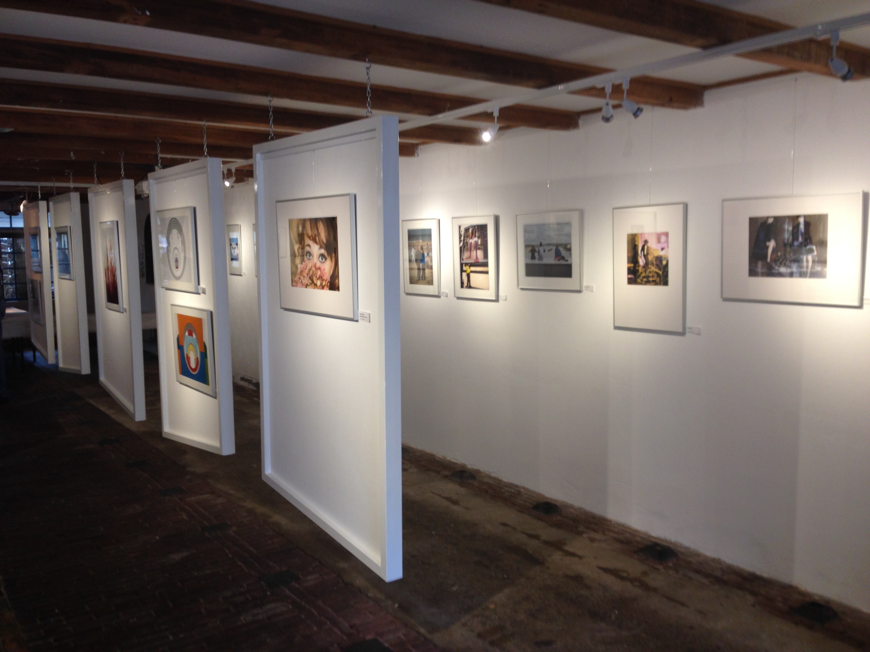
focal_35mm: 33
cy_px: 326
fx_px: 829
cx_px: 435
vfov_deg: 42.9
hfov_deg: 55.4
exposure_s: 1/20
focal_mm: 4.12
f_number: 2.4
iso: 50
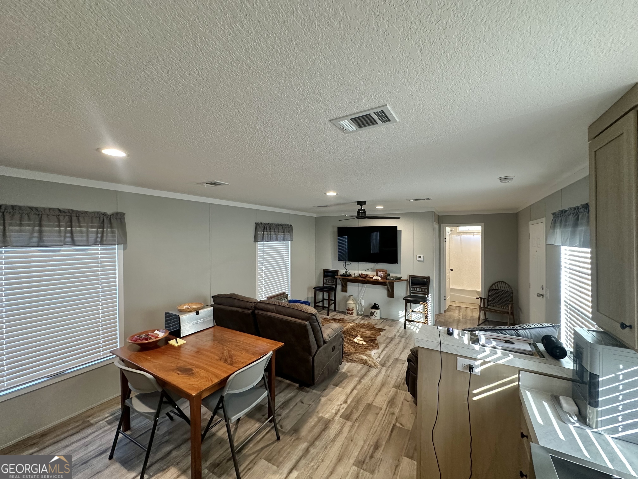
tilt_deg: -0.2
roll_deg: -0.4
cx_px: 319
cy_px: 240
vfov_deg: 85.7
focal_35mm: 14
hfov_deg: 102.1
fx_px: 258
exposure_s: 1/60
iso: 200
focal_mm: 2.22
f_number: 2.2
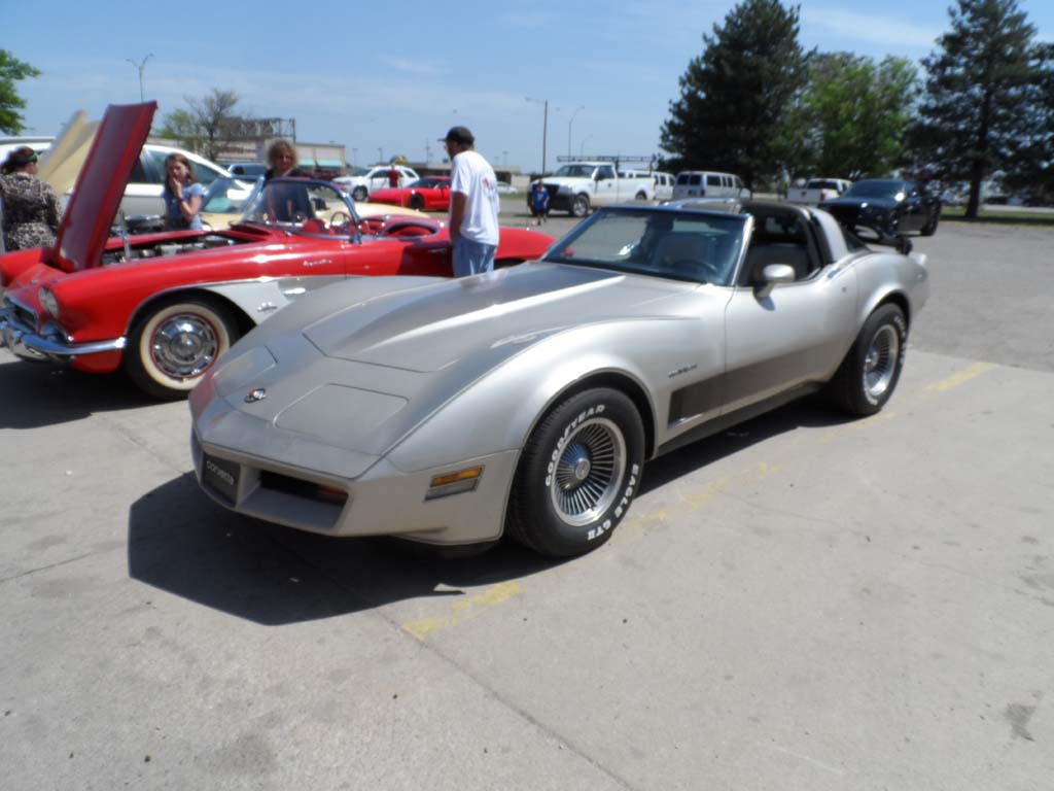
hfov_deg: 71.6
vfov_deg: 56.8
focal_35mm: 24
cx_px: 527
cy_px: 396
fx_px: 731
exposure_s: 1/750
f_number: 4.5
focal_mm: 4
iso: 80
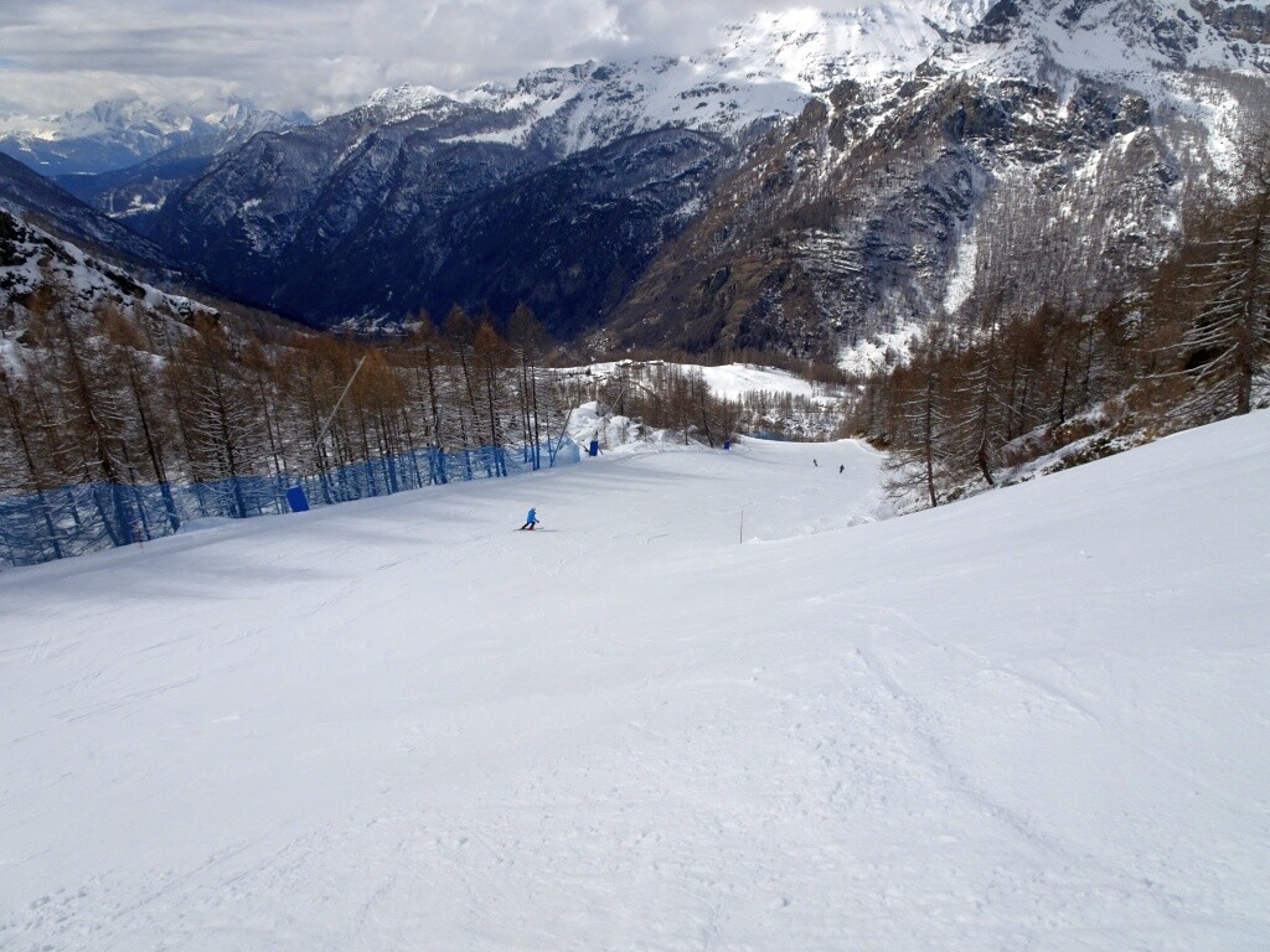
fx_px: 881
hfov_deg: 71.6
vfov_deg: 56.8
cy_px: 476
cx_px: 635
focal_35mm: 24
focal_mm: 4.1
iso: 80
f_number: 4
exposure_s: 1/2000
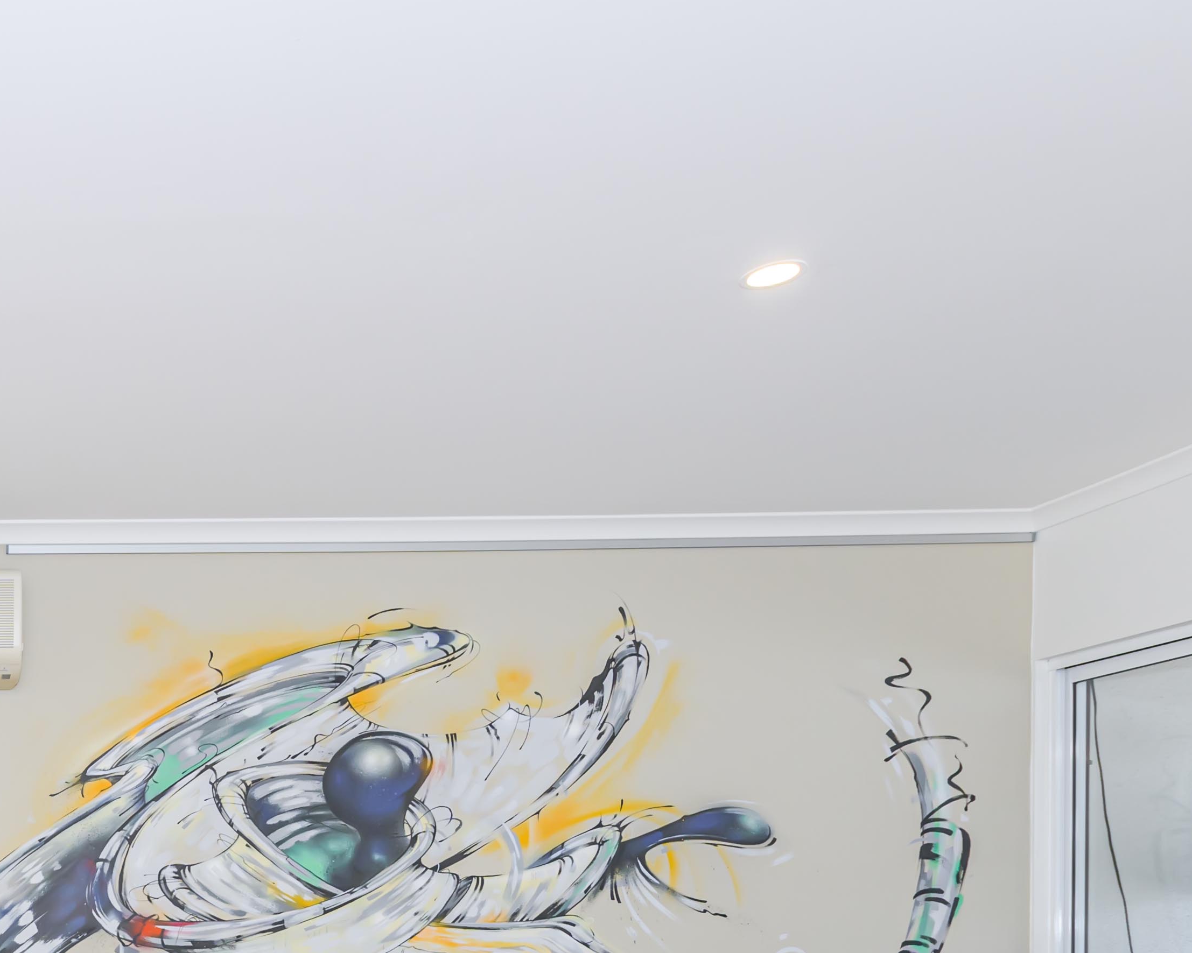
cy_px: 1063
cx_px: -162
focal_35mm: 41
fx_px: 1446
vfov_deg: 32.0
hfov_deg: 36.7
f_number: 5.6
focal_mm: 16
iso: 280
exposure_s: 1/180
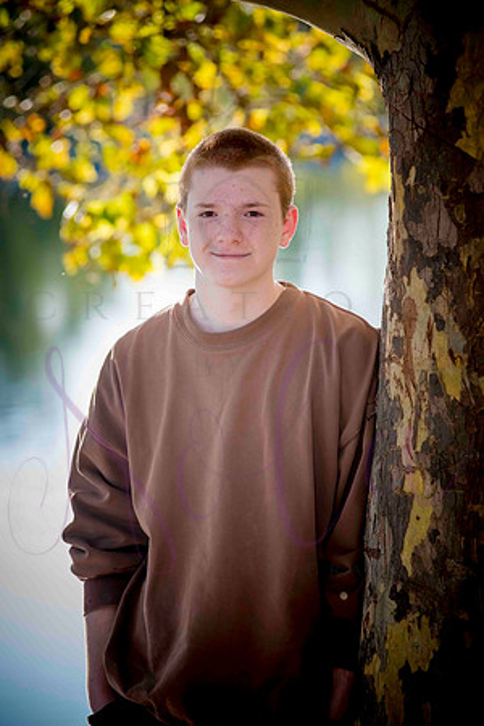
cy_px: 363
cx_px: 242
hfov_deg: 8.9
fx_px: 3126
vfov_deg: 13.2
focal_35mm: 155
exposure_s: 1/640
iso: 400
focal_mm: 155
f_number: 5
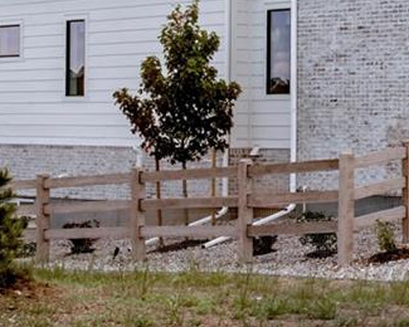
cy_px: -16
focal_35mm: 111
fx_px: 1344
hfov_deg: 14.2
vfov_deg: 13.6
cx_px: 841
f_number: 11
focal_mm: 24
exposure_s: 1/500
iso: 125
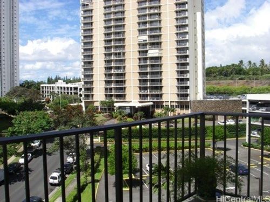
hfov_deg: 49.0
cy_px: 101
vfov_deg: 37.7
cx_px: 135
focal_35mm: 38
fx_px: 296
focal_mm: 6.3
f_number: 6.6
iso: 64
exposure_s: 1/200
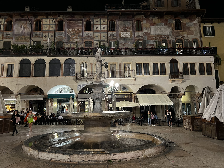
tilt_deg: +7.5
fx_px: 168
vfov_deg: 53.1
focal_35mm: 26
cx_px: 112
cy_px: 84
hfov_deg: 67.3
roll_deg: +1.0
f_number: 1.5
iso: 500
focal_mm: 5.7
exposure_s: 1/50
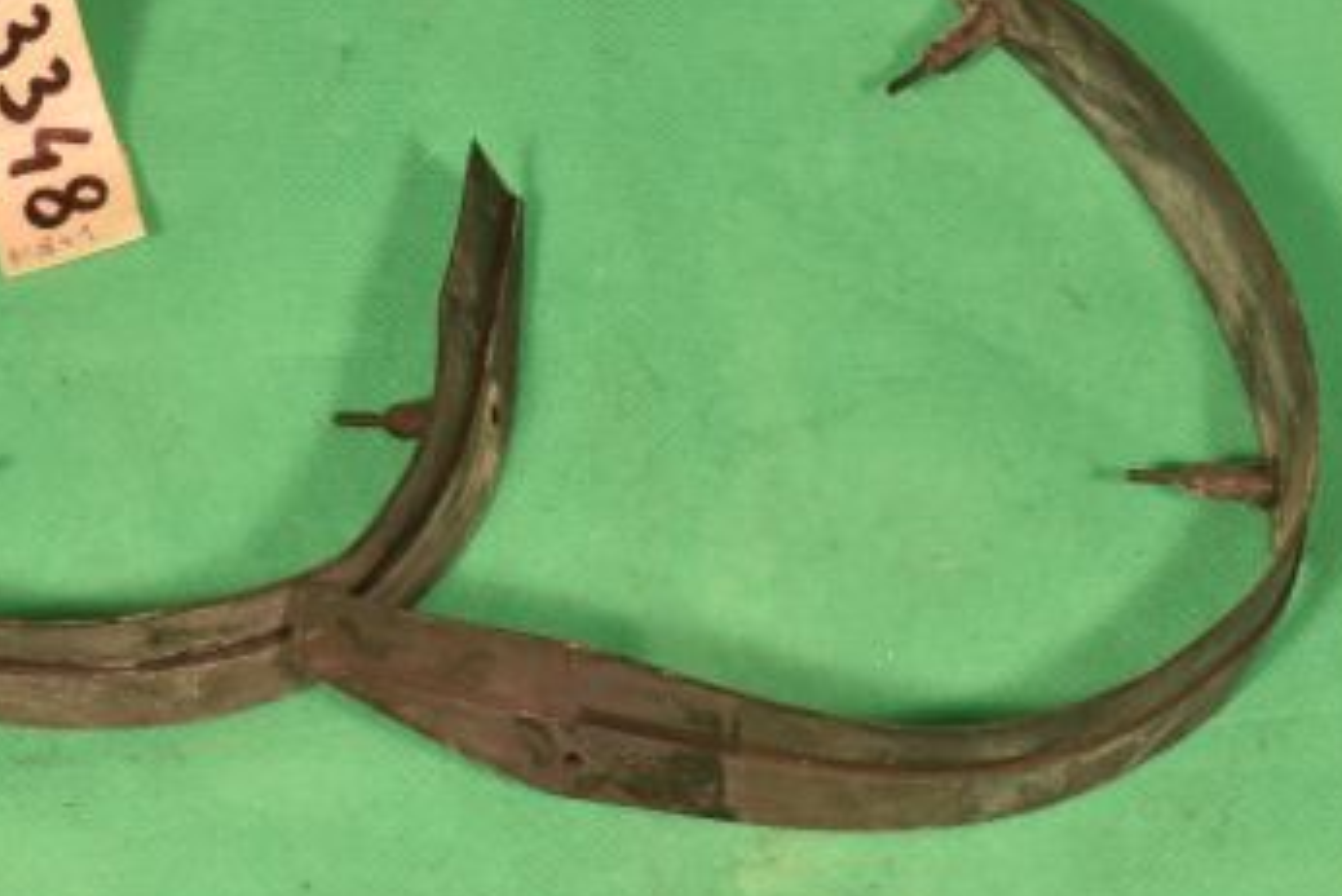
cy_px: 237
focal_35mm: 143
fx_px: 5328
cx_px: 512
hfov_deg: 14.3
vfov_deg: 9.6
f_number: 14
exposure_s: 1/100
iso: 900
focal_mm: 55
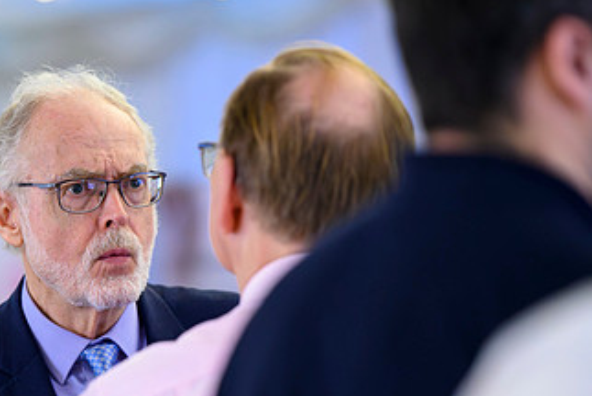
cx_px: 79
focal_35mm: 242
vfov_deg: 5.7
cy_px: 264
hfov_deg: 8.5
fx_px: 3983
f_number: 2.8
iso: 12800
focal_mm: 135
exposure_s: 1/200
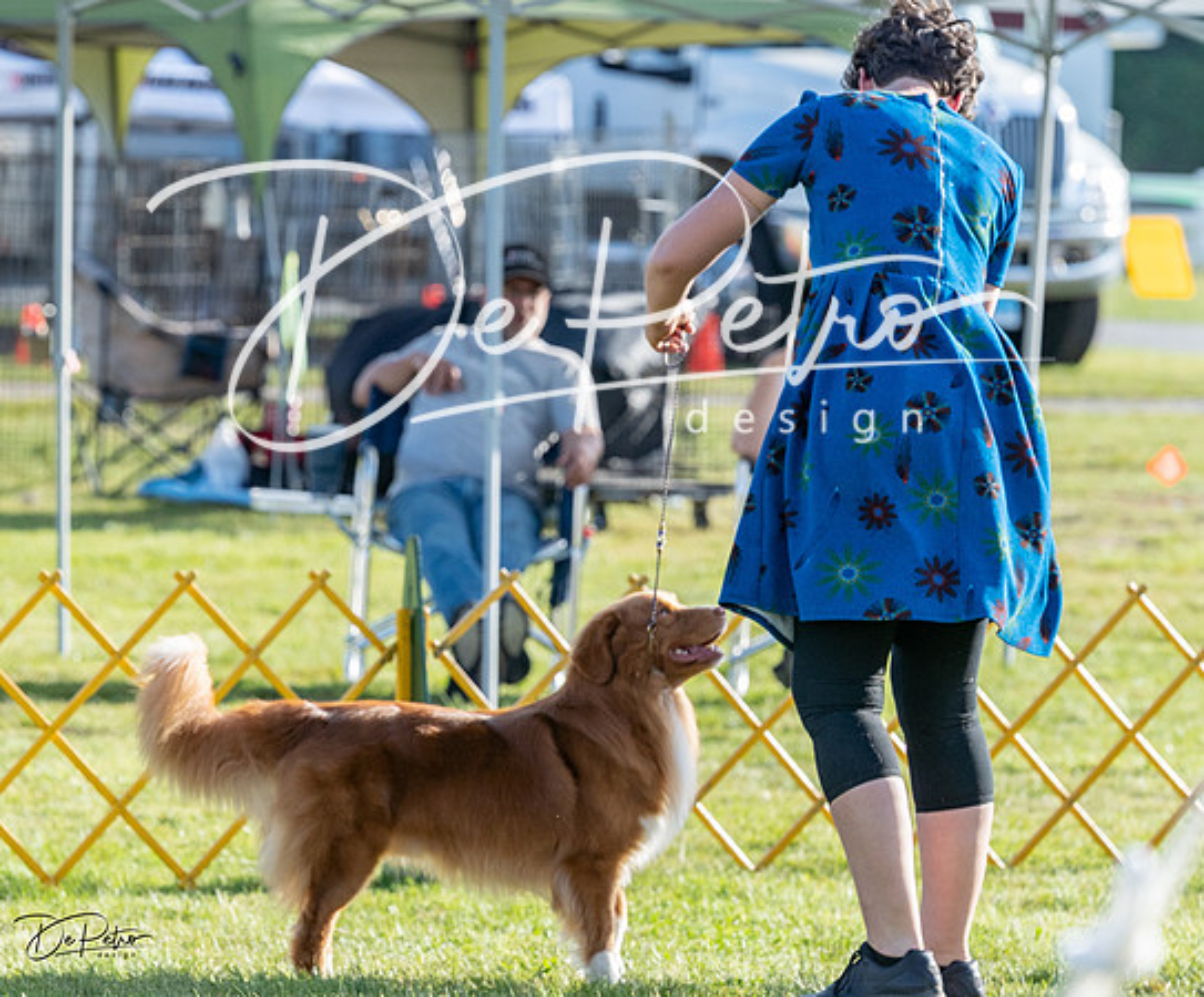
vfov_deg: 5.7
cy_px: 527
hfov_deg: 6.9
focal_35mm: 277
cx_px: 439
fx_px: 9995
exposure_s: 1/1250
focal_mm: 200
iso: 800
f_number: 6.3
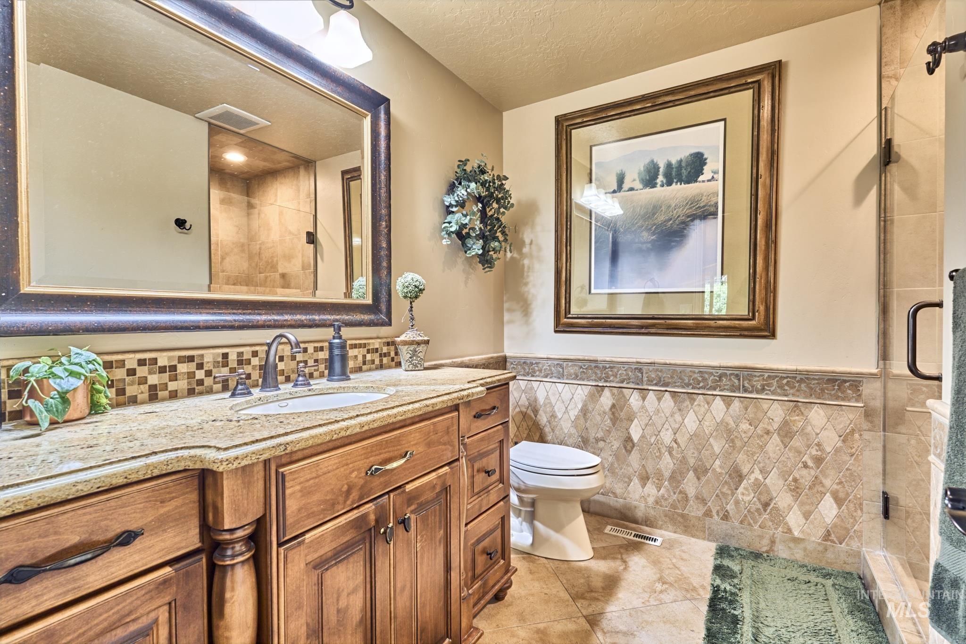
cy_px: 322
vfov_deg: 73.7
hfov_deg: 96.7
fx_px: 429
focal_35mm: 16
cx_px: 483
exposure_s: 1/8
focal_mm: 16
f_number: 8
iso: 400
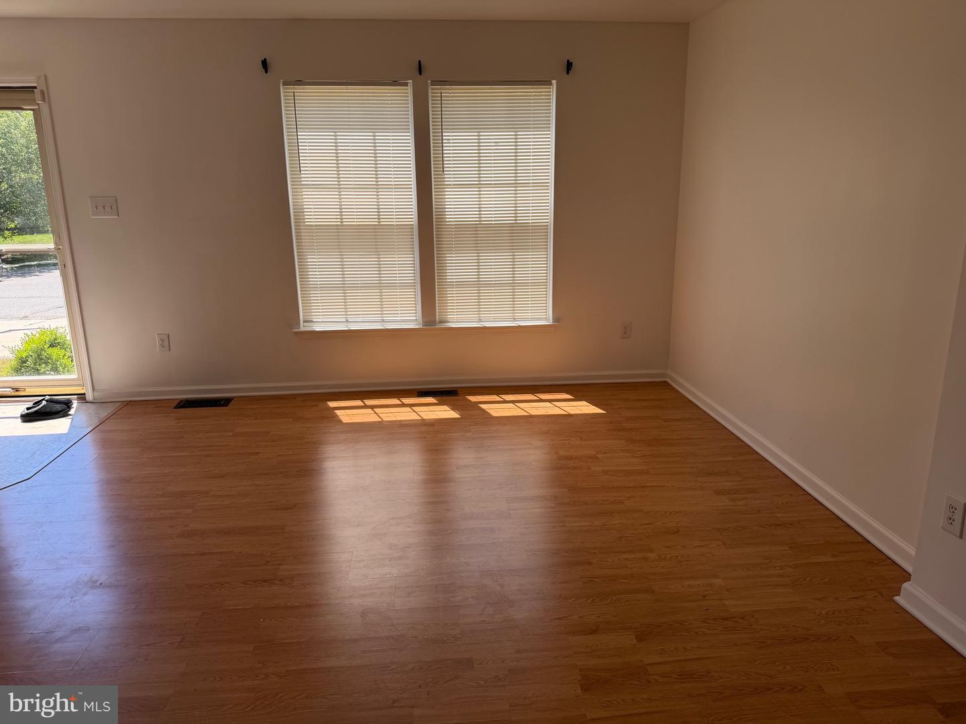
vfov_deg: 56.8
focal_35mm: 24
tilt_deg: -15.1
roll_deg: +1.2
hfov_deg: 71.6
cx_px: 483
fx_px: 670
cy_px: 362
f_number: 1.78
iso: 80
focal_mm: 6.76
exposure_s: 1/649
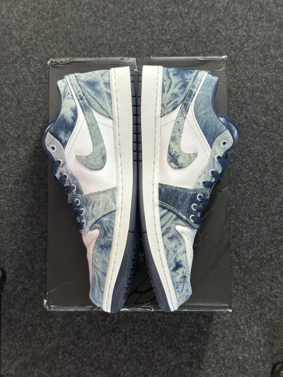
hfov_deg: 30.3
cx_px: 142
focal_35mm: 48
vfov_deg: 39.6
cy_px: 188
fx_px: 523
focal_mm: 6.86
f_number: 1.78
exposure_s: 1/50
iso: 250
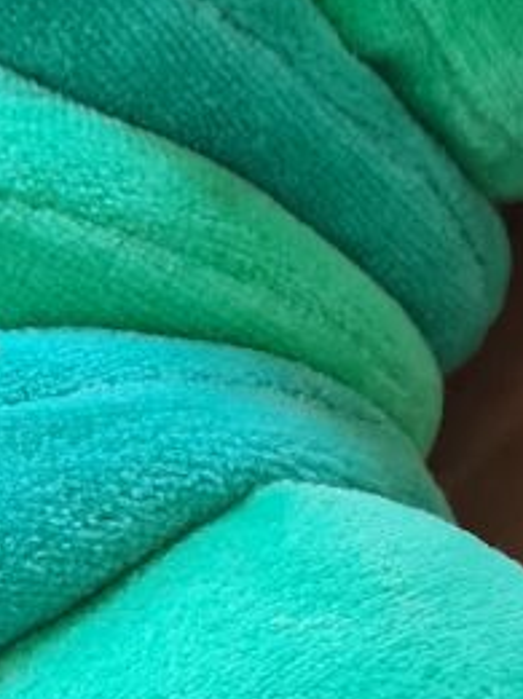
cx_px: 456
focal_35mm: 133
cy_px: 636
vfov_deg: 14.7
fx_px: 2686
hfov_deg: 11.1
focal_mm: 5.4
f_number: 1.8
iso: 250
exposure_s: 1/50
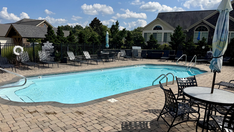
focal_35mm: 28
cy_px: 72
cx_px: 109
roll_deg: -1.3
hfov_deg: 67.8
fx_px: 174
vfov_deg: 41.5
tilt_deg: -10.1
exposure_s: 1/9091
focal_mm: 6.76
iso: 80
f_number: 1.78
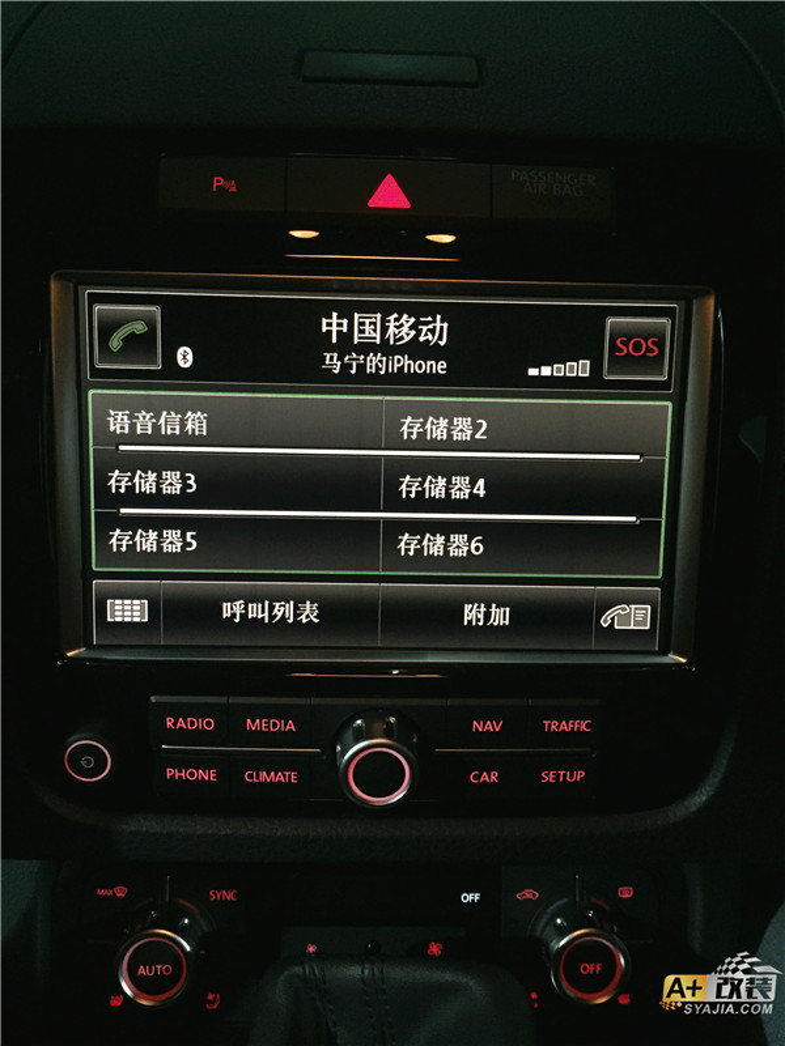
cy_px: 523
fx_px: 877
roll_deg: -1.3
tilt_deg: -31.2
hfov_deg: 48.2
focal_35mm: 29
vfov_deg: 61.7
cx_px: 392
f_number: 2.2
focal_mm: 4.15
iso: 250
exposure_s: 1/17
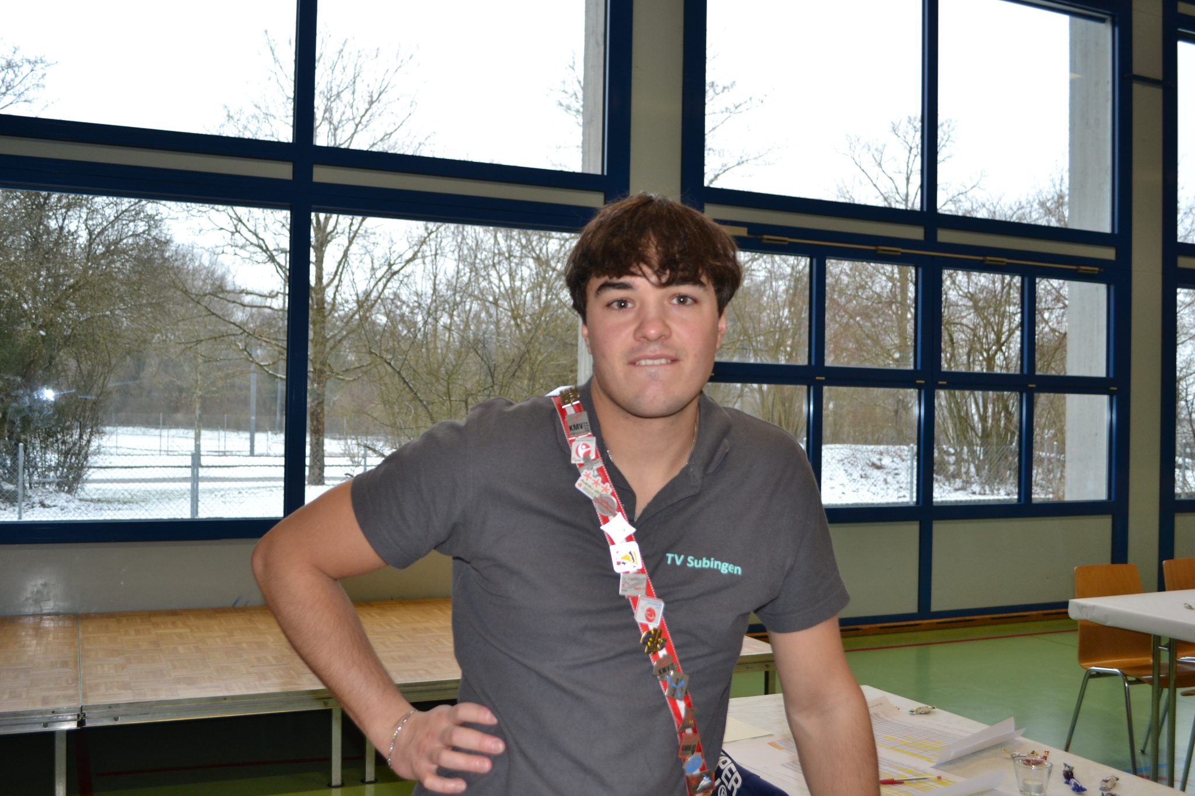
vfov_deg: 36.9
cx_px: 598
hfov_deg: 53.1
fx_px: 1195
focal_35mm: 36
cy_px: 398
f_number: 4
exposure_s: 1/60
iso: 400
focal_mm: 24
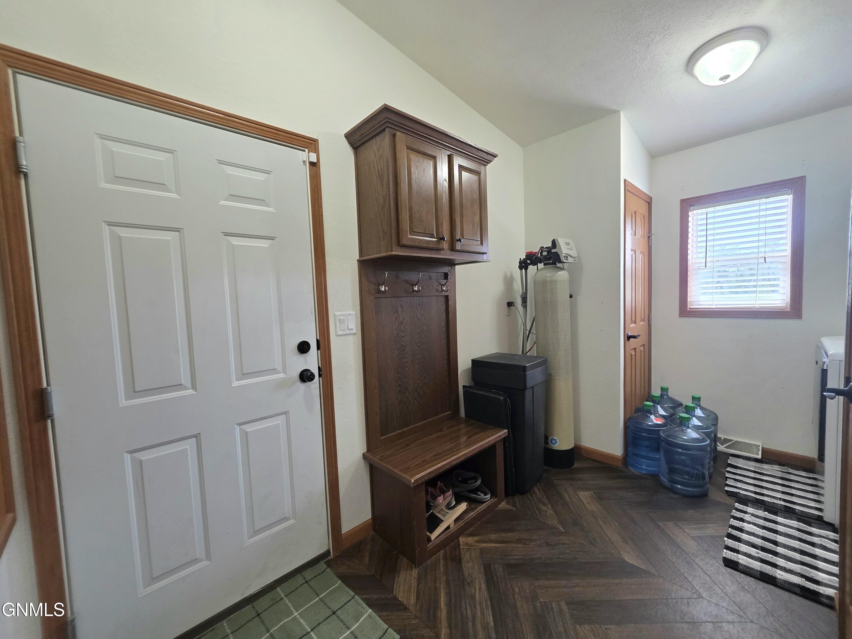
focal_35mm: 13
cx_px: 426
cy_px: 320
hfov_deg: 106.2
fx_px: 320
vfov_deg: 89.9
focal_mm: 2.2
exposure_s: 1/120
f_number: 1.9
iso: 160
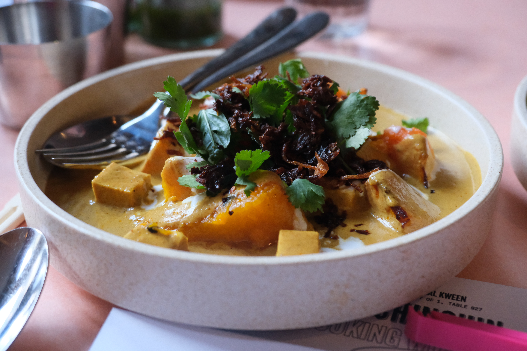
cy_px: 176
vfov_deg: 24.6
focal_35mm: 55
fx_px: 805
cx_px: 264
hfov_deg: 36.2
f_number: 4.5
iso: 5000
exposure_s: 1/250
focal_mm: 36.6
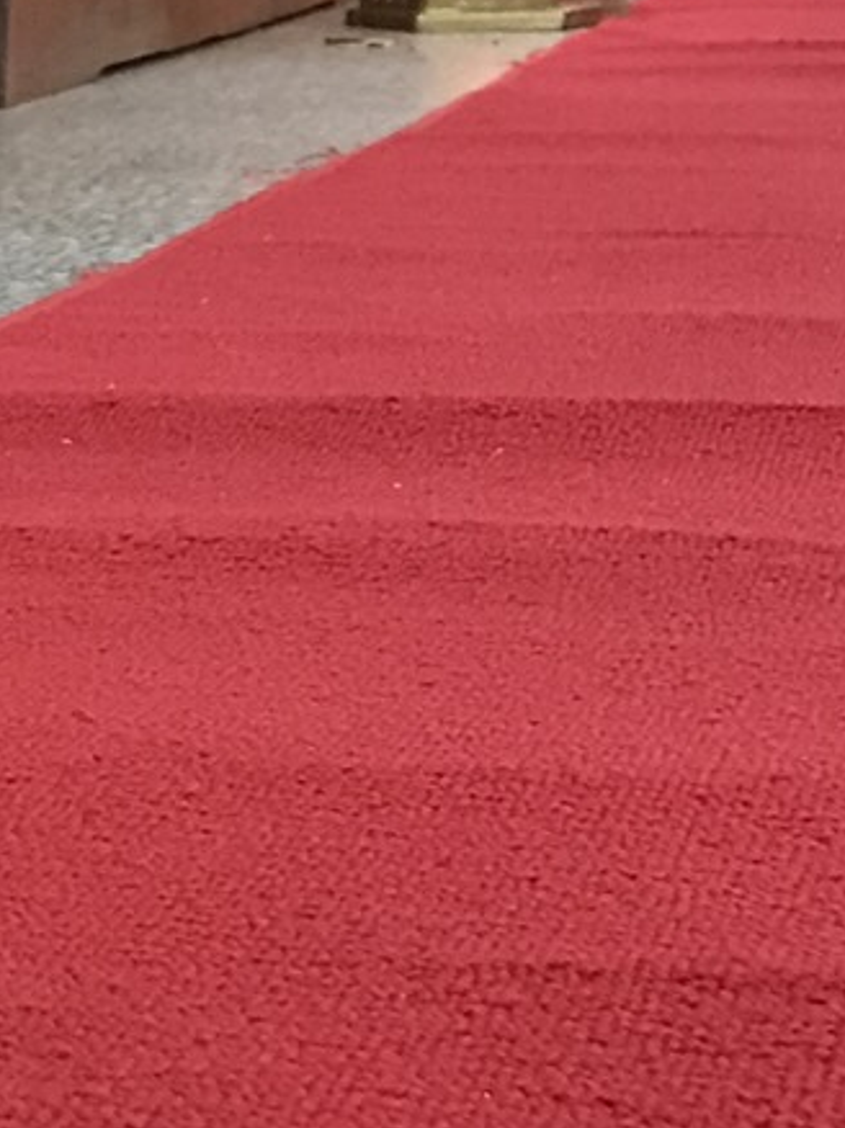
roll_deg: +1.6
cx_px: -155
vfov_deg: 15.0
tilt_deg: -11.4
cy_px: 706
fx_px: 4268
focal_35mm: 131
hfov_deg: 11.1
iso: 100
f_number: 1.8
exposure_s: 1/17
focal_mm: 3.99
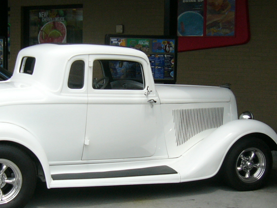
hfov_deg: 27.0
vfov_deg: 20.5
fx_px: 576
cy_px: 108
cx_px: 109
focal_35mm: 72
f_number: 8
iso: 100
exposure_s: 1/200
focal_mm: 5.8
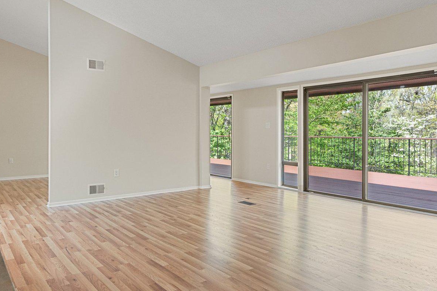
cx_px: 225
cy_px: 130
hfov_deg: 67.4
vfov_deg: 47.8
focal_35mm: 27
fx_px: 328
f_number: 8
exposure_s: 1/40
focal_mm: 16
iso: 500
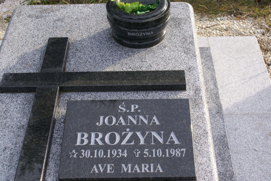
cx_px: 136
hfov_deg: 33.4
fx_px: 452
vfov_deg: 22.7
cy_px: 90
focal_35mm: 60
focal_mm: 40
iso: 100
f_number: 6.3
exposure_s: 1/100
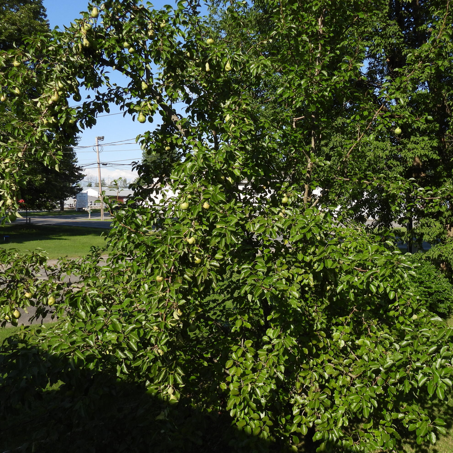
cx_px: 266
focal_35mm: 32
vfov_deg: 51.1
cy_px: 230
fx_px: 474
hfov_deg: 50.9
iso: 100
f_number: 2.8
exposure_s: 1/1600
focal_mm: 4.3
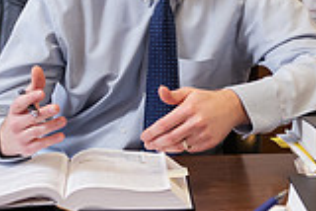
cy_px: 40
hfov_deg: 14.1
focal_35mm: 145
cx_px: 156
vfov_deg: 9.5
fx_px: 1274
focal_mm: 40
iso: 800
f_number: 3.2
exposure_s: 1/160
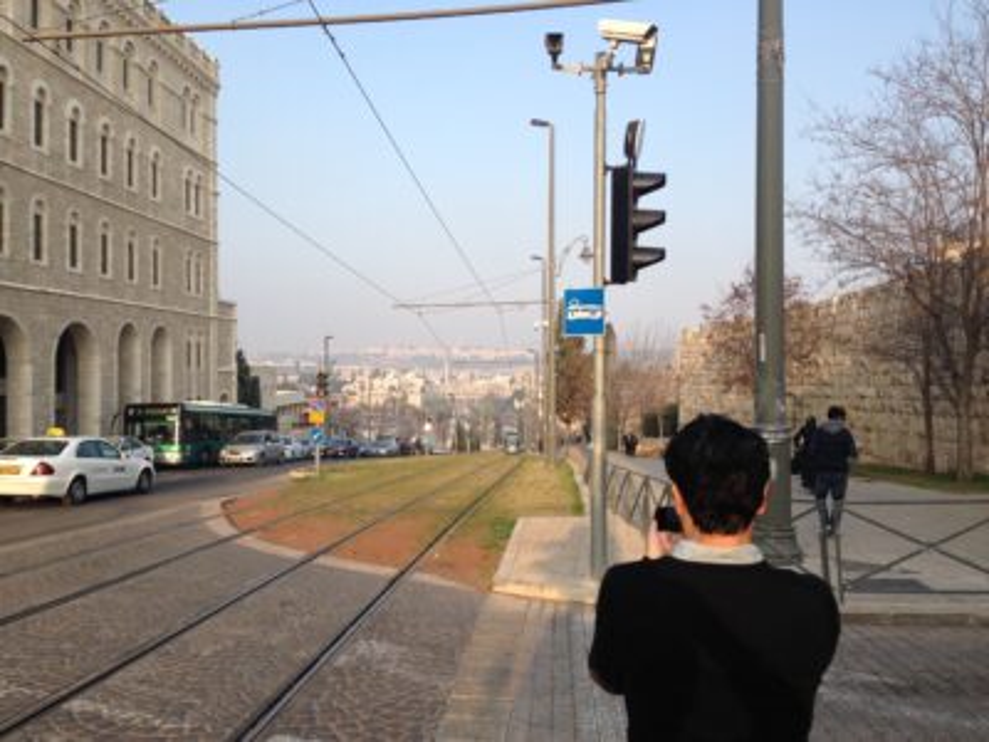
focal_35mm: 33
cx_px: 494
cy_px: 371
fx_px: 943
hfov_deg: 55.4
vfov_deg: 42.9
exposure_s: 1/623
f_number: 2.4
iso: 50
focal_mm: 4.12
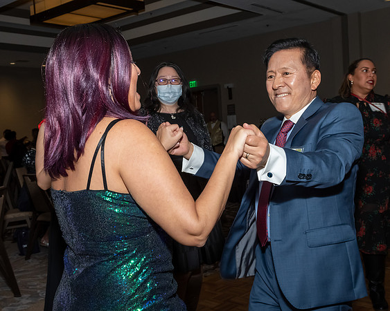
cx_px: 210
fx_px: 466
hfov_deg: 45.4
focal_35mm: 40
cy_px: 154
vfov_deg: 37.0
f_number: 7.1
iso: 500
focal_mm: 17
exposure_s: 1/250
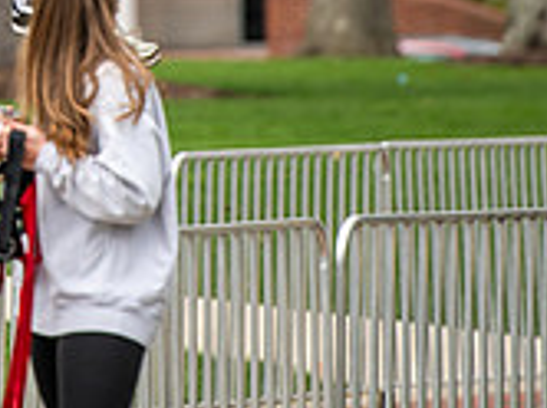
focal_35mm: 673
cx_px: -76
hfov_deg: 2.9
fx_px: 10619
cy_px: -212
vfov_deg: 2.2
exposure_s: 1/1250
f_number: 3.2
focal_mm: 200
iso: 100
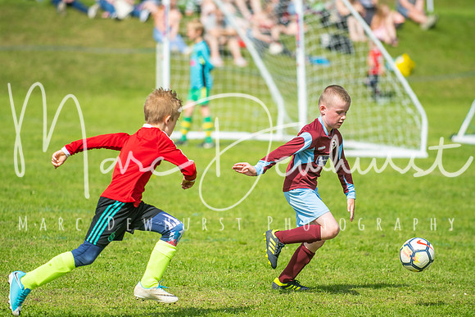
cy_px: 158
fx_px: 3761
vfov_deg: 4.8
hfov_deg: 7.2
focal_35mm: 285
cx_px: 238
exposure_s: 1/3200
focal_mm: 190
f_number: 3.2
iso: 250
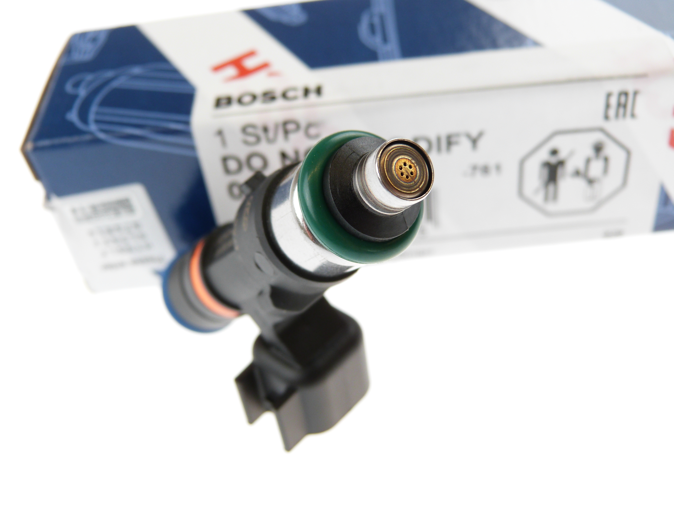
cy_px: 252
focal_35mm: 43
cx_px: 337
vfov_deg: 33.6
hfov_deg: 43.9
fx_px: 837
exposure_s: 1/80
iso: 100
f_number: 3.2
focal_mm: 7.6
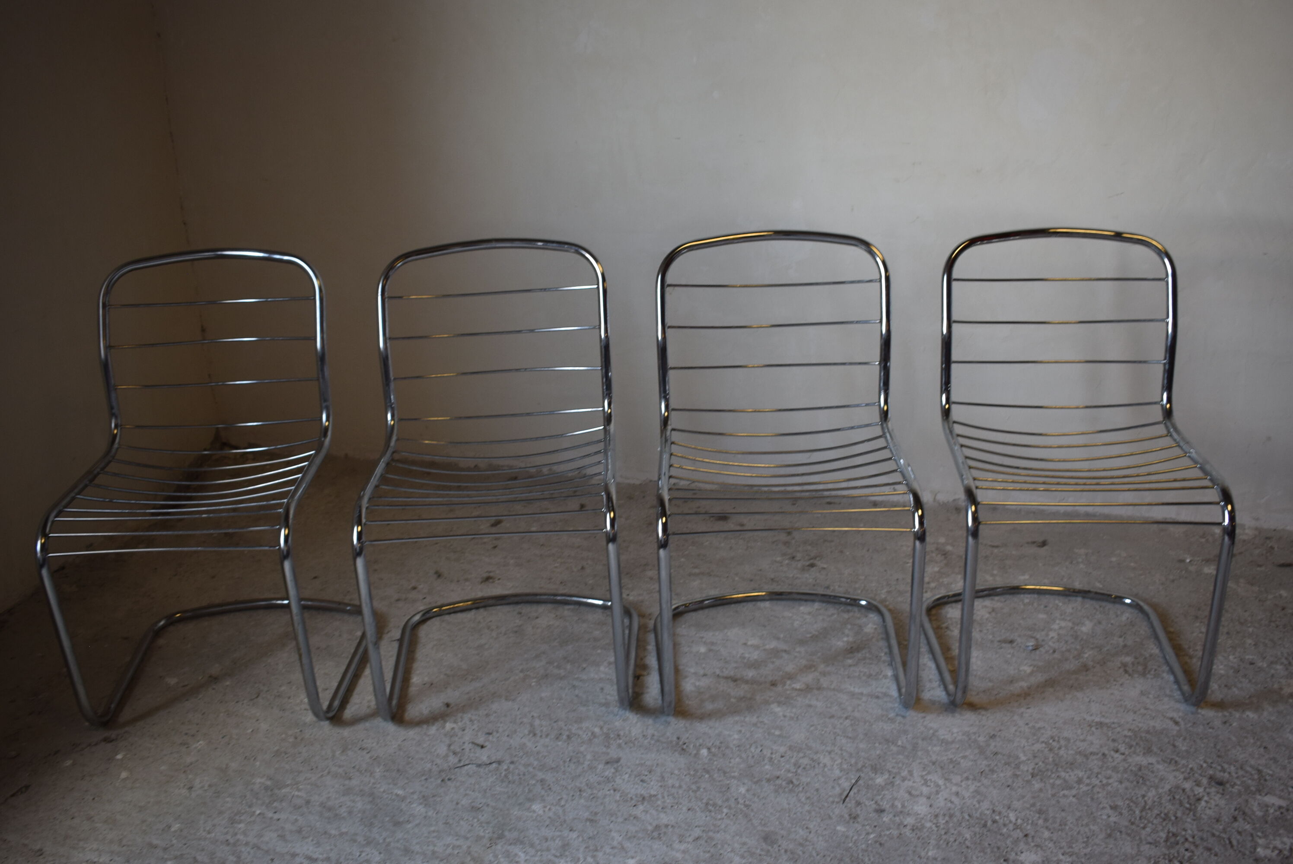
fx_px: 1240
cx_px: 646
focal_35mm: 34
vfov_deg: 38.4
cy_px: 432
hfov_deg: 55.1
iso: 400
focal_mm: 23
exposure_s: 1/80
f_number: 4.5
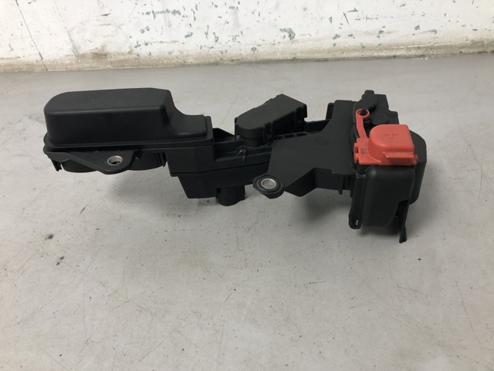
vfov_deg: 49.7
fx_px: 400
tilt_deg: -40.3
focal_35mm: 28
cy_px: 186
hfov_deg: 63.4
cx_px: 247
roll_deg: +9.9
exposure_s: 1/25
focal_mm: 4
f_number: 1.8
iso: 40
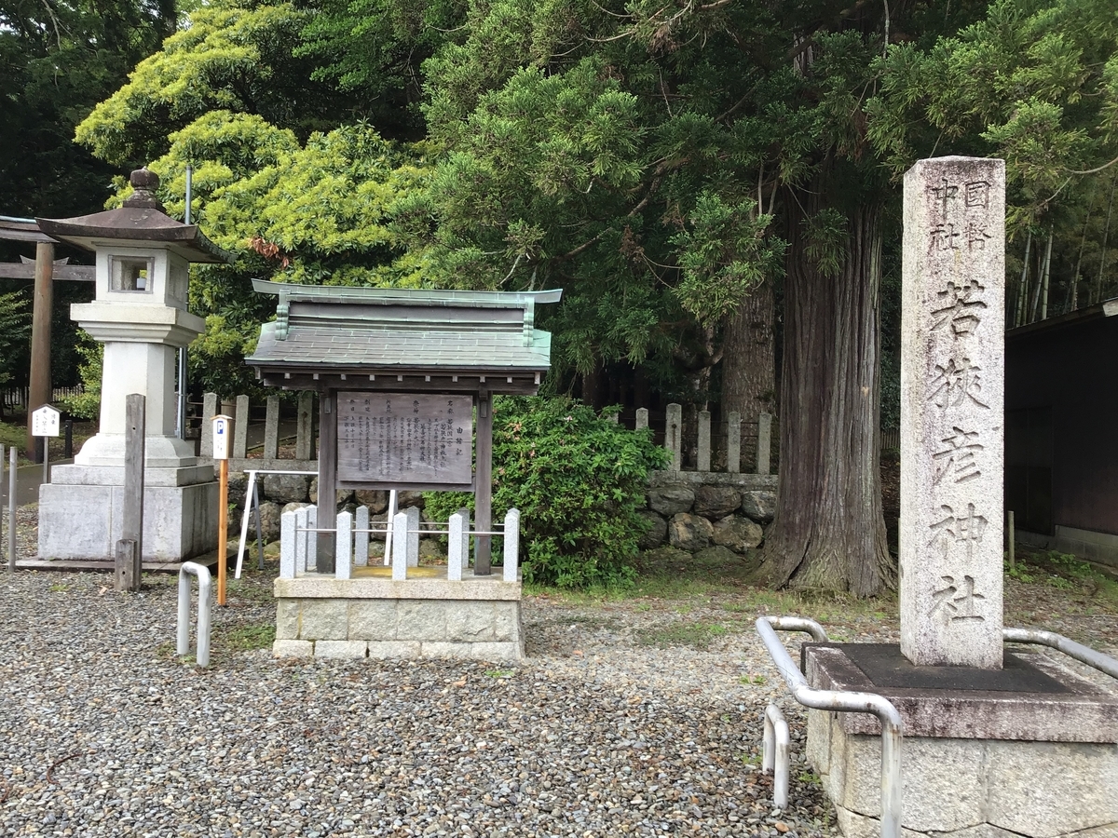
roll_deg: -2.1
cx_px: 559
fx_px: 1001
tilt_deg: -0.7
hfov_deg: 58.4
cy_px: 419
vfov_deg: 45.4
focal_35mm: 31
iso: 25
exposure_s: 1/268
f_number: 2.4
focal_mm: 3.3
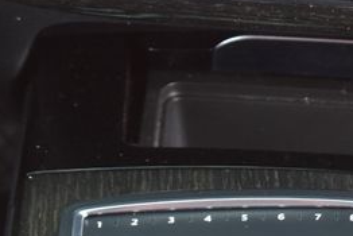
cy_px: -31
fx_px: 1974
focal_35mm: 201
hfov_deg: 10.2
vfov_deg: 6.8
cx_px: 340
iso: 900
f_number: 6.3
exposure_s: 1/15
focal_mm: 55
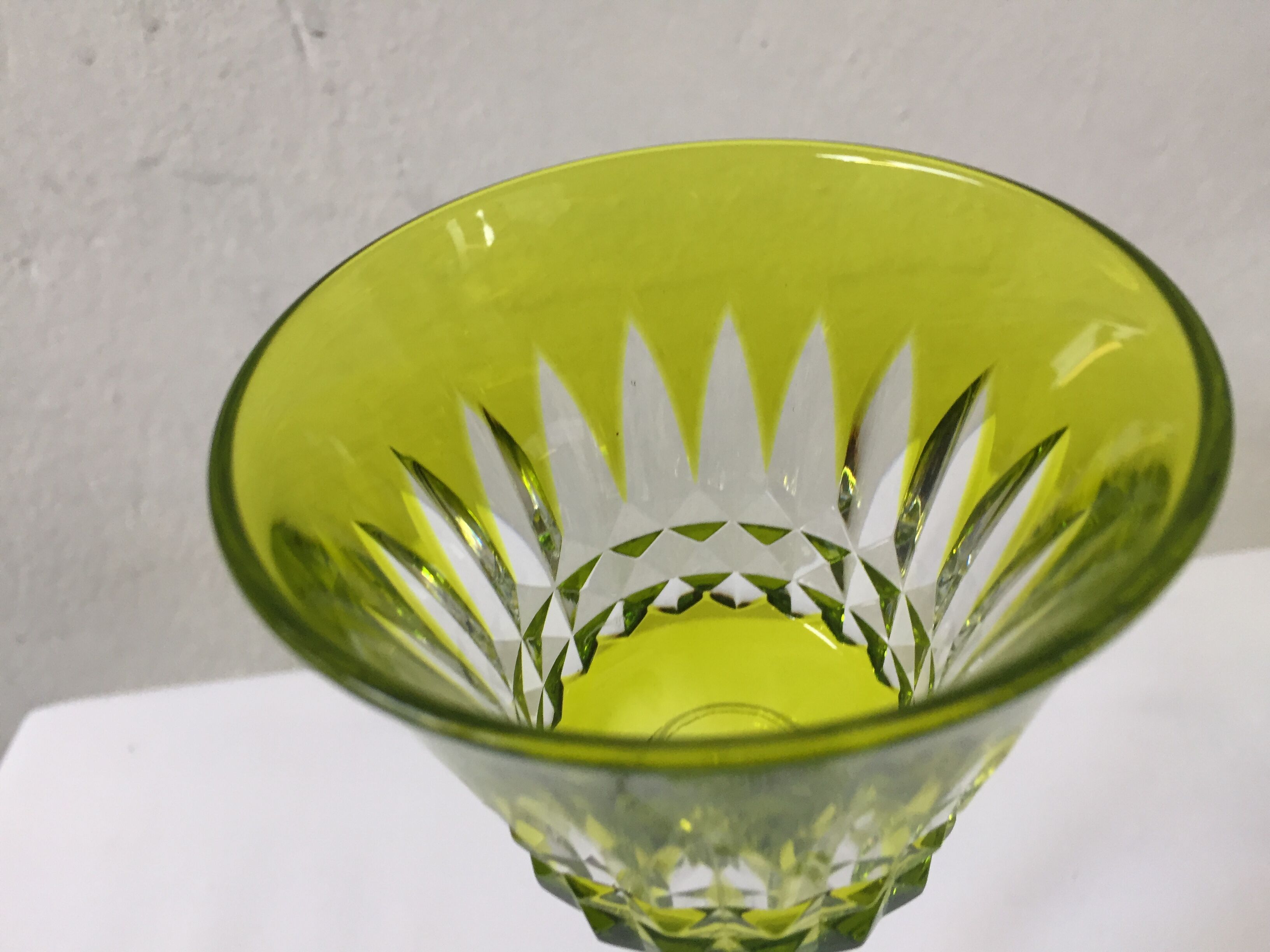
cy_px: 476
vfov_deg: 48.2
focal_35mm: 29
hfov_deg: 61.7
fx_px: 1064
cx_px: 635
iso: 100
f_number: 2.2
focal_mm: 4.15
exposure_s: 1/33
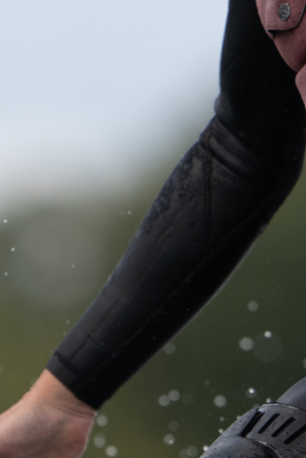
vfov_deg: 1.1
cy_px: -5
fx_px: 23645
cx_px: 90
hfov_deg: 0.7
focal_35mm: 1855
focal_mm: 400
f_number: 5
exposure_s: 1/2000
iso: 320
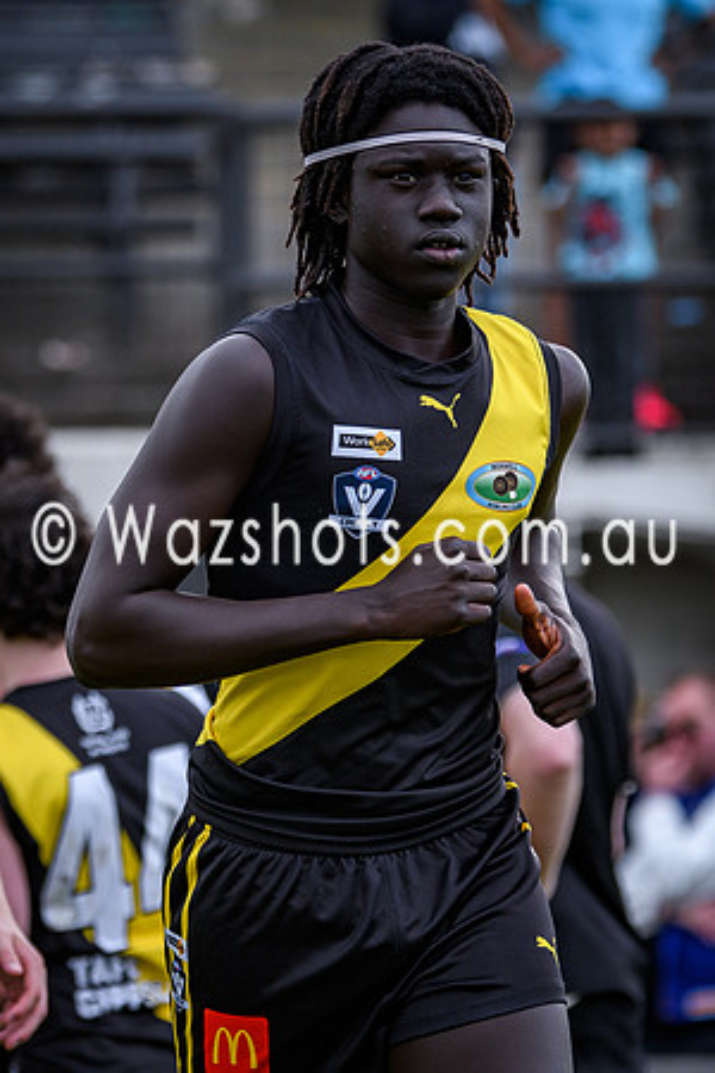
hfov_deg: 3.7
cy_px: 640
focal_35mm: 367
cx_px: 272
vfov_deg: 5.6
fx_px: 10946
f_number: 2.8
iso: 320
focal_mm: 135
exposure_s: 1/1600
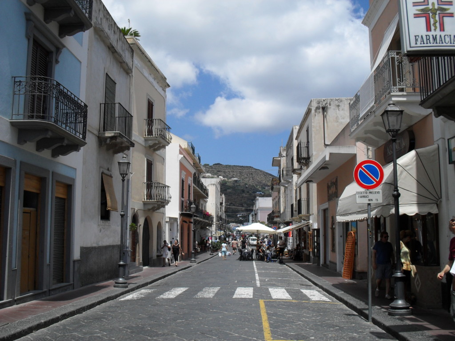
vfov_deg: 40.7
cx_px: 228
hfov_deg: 52.6
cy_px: 170
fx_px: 460
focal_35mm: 35
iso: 100
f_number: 8.4
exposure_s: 1/350
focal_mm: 6.3
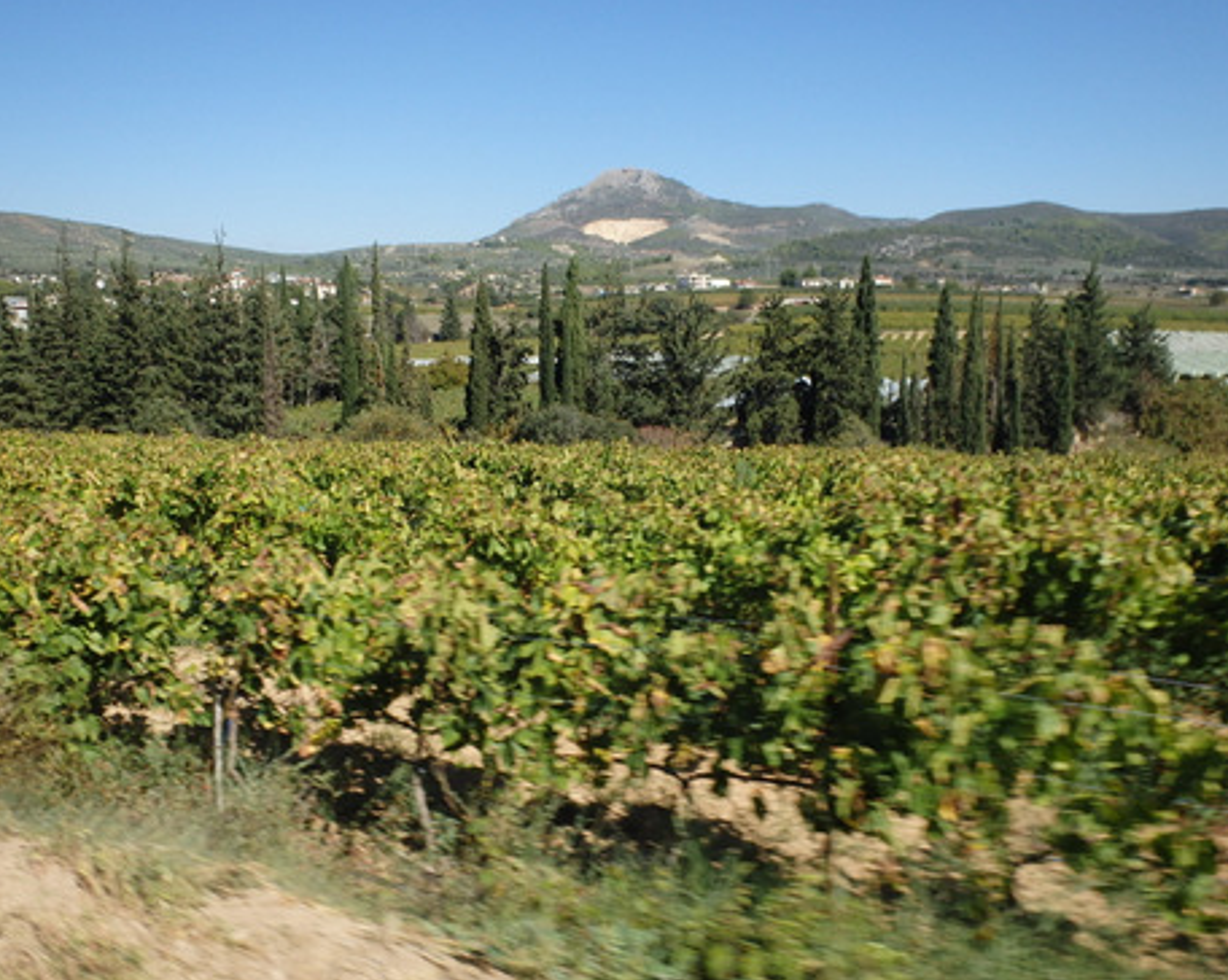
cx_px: 627
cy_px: 497
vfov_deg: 48.4
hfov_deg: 58.8
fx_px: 1089
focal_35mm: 30
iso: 125
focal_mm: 5
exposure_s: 1/125
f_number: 11
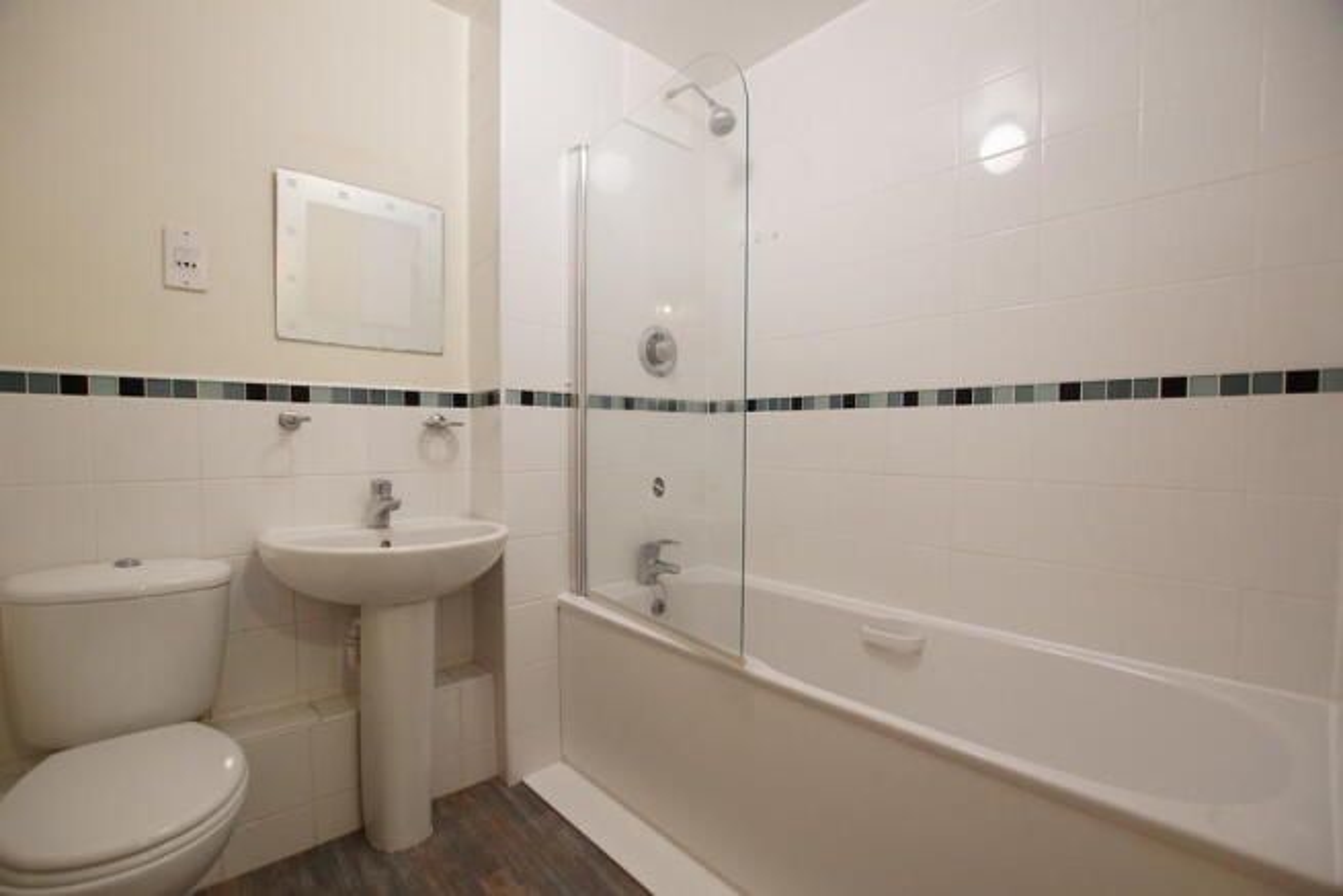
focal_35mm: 15
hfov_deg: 100.4
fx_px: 560
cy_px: 448
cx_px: 672
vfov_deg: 77.4
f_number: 3.5
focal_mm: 10
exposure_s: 1/60
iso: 1600
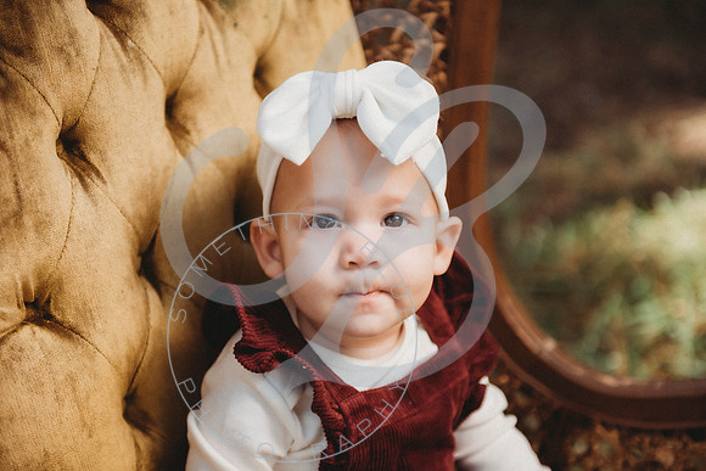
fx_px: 1373
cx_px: 353
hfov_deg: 28.8
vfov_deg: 19.5
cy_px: 236
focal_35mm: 70
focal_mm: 70
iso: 100
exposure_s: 1/500
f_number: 2.8
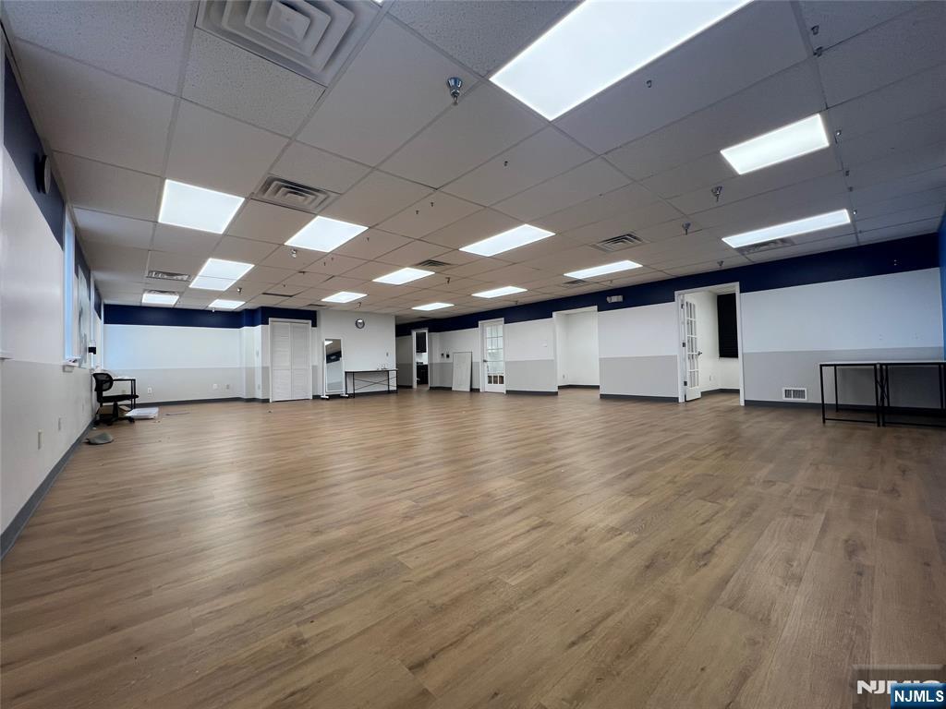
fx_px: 355
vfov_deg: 89.9
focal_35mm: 13
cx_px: 473
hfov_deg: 106.2
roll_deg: +1.9
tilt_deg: +1.4
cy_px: 354
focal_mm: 1.57
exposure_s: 1/120
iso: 100
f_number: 1.8
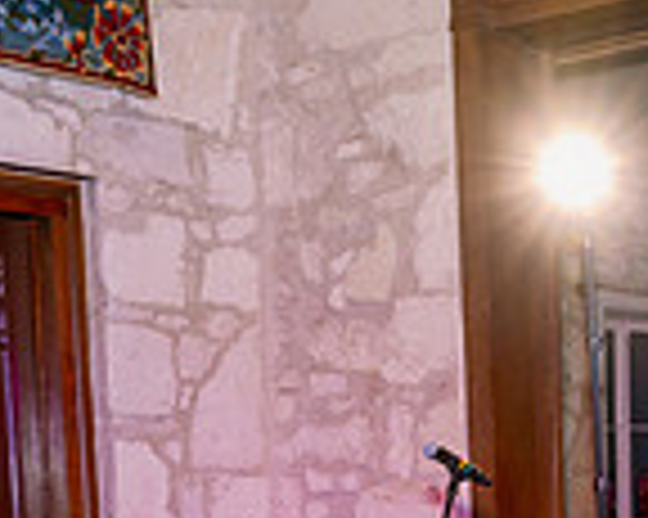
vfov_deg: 15.5
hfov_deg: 20.6
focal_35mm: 91
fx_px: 1744
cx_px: 576
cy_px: 795
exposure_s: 1/160
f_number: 3.5
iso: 1000
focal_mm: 24
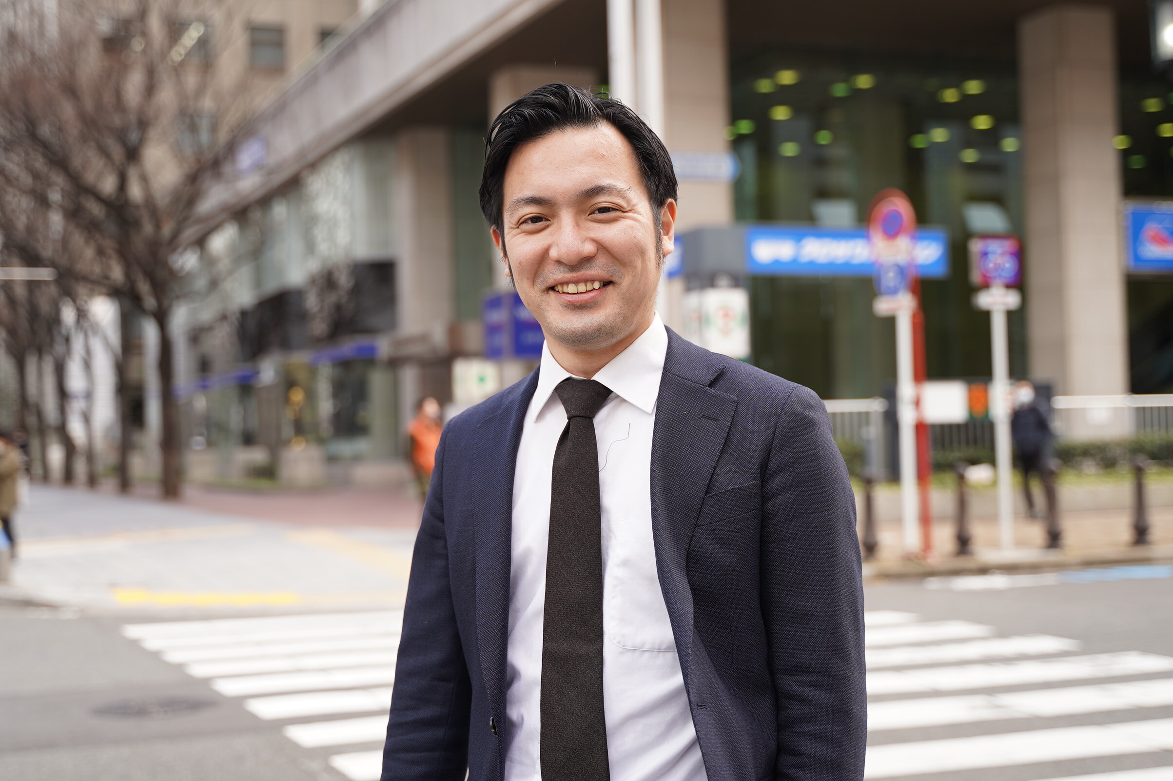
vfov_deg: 30.5
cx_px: 586
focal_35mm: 44
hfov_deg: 44.5
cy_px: 390
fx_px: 1433
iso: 100
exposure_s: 1/200
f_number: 2.8
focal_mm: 44
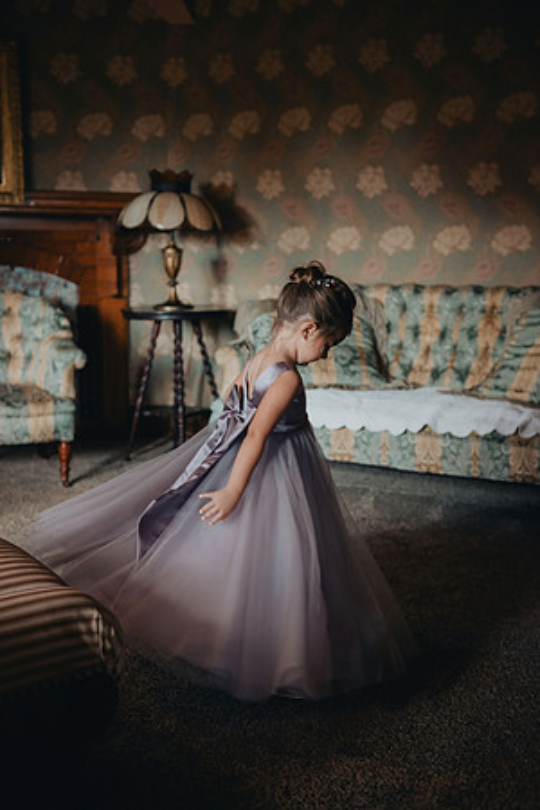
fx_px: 1080
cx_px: 270
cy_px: 405
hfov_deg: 28.1
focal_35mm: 48
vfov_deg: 41.1
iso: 1250
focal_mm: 48
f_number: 2.8
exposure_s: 1/160
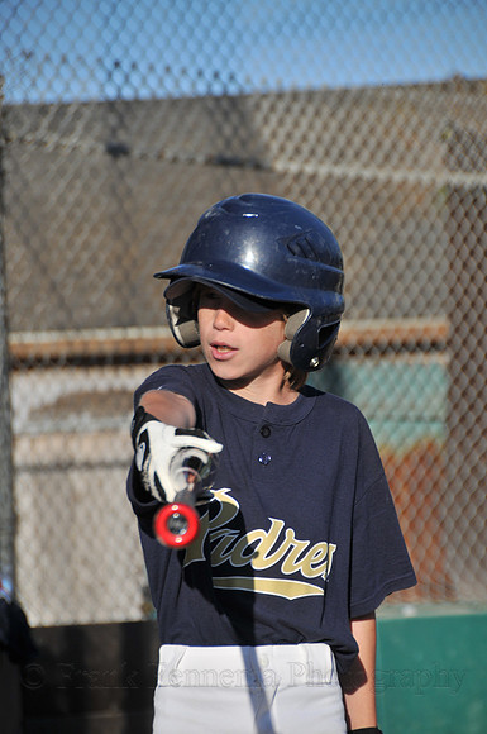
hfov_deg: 7.0
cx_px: 244
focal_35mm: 195
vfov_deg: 10.6
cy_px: 367
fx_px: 3968
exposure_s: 1/500
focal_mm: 130
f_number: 5.6
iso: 200
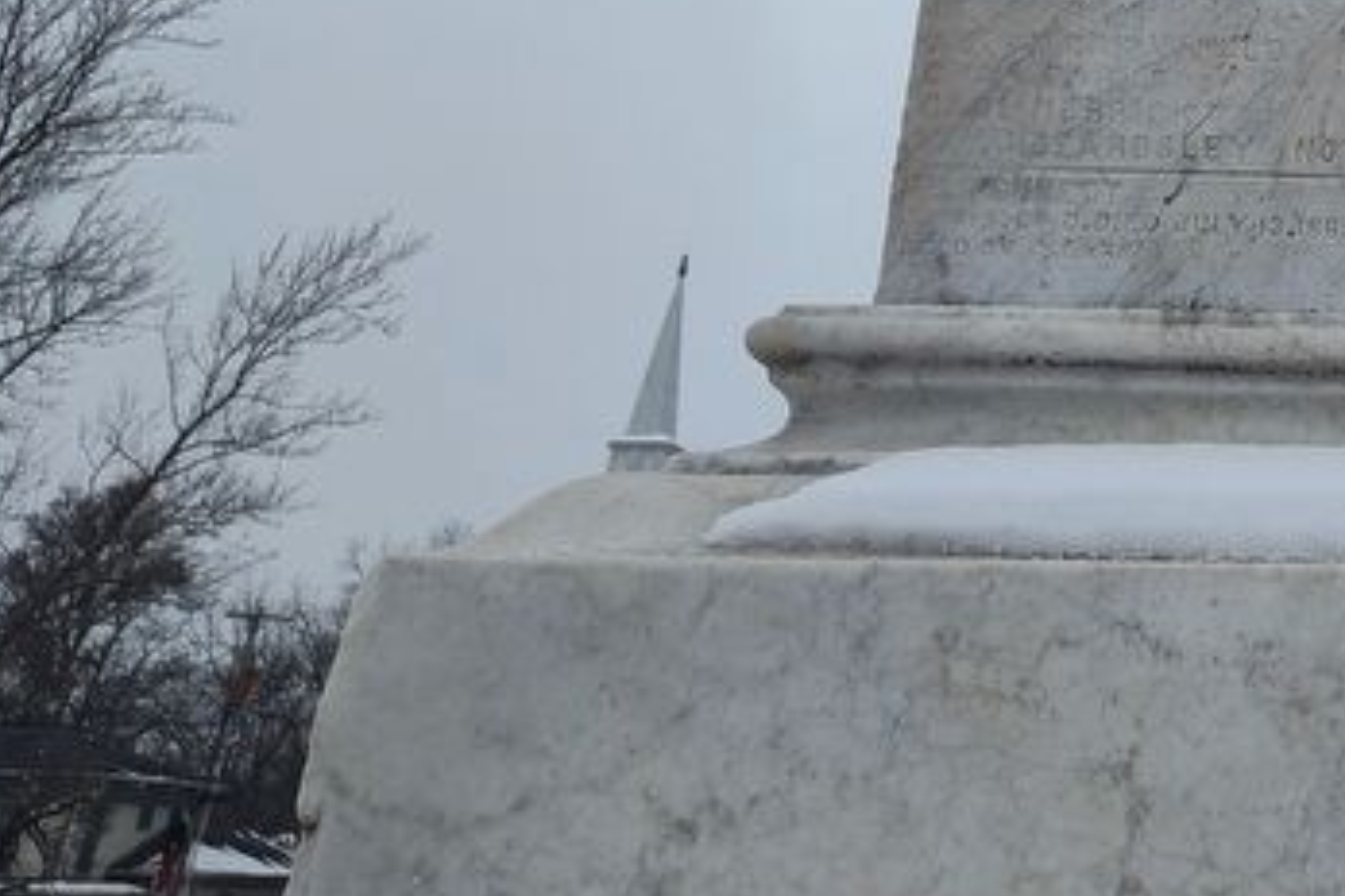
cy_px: -131
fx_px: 2055
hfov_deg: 31.9
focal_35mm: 55
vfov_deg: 22.9
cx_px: 1496
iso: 100
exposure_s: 1/1282
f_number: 1.8
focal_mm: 5.56
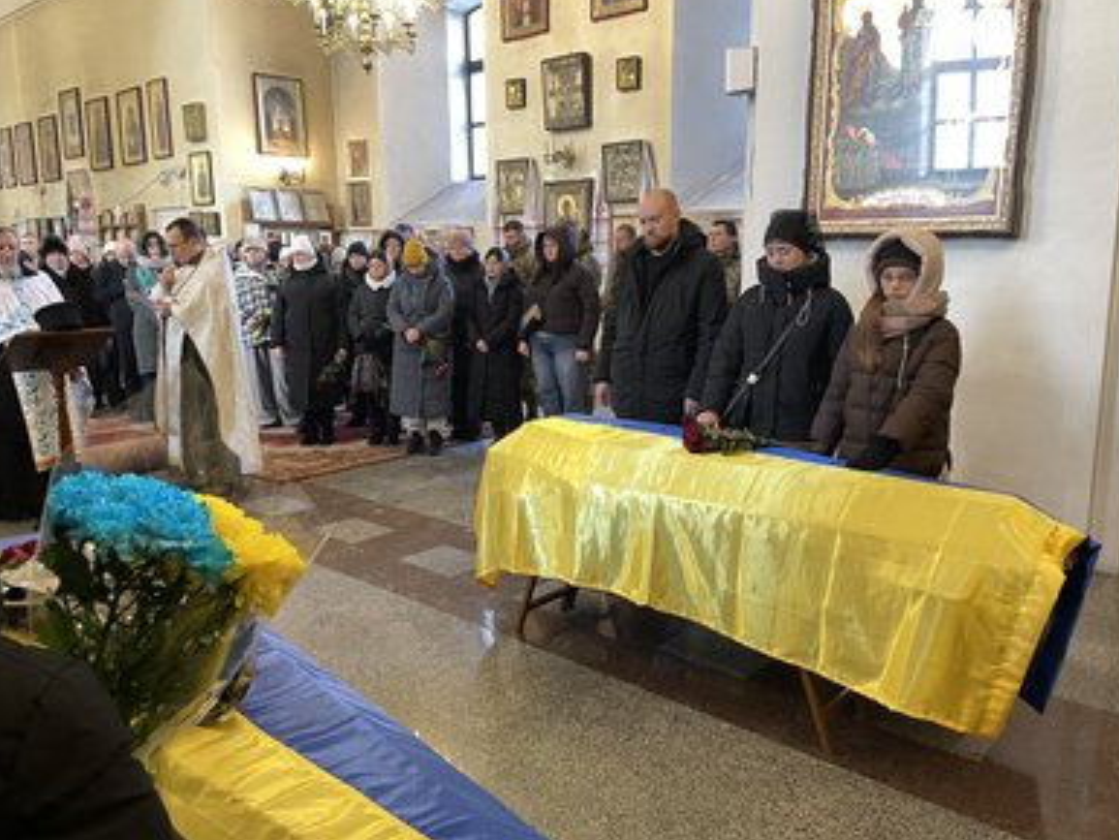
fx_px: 873
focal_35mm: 27
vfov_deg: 51.4
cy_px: 419
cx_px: 573
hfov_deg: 65.3
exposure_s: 1/50
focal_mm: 4.2
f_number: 1.6
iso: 320
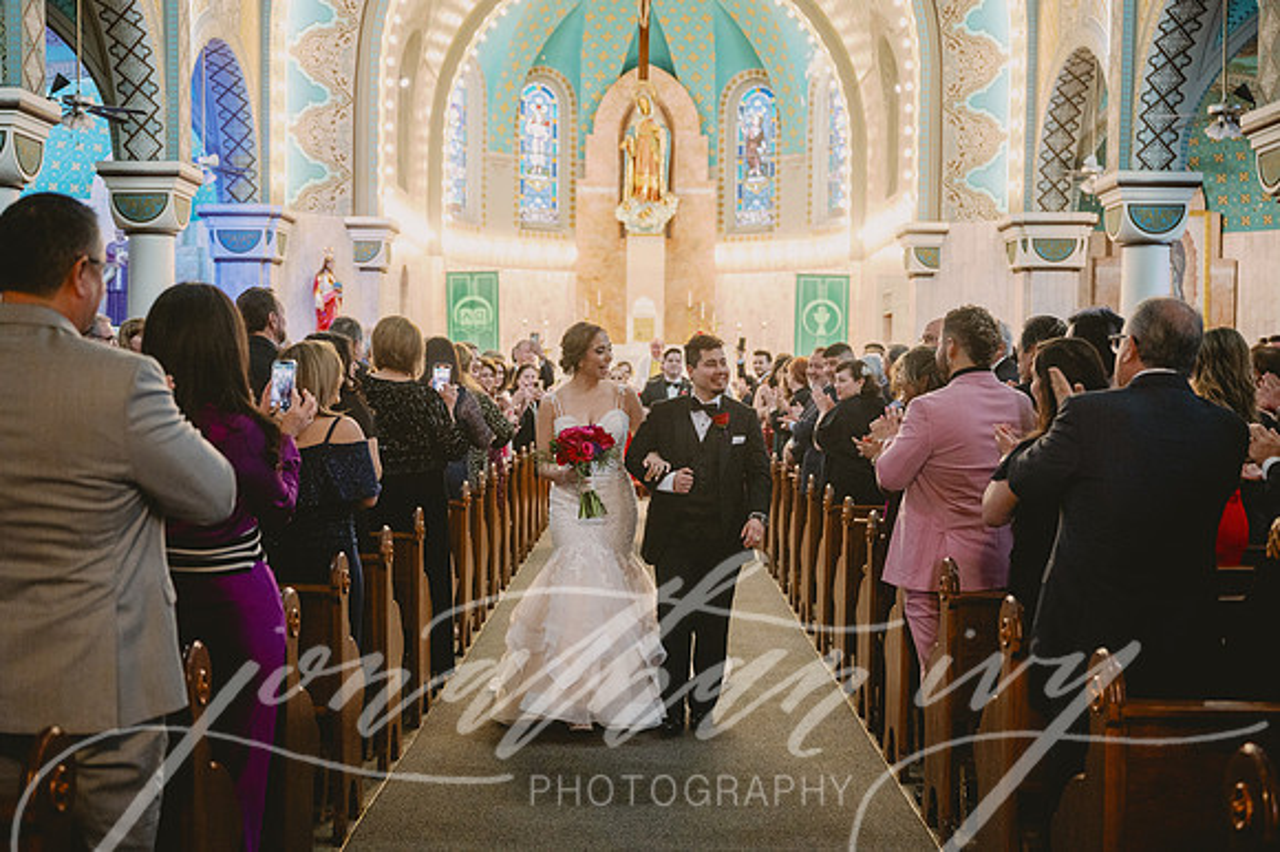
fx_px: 1528
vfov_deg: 31.2
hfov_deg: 45.5
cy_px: 426
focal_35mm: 43
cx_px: 640
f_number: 2.8
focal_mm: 43
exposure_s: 1/160
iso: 2000
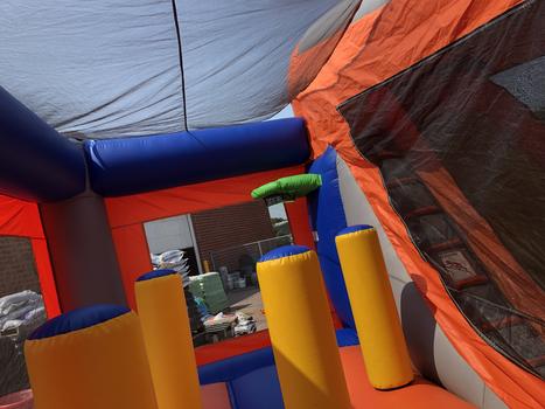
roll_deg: +13.6
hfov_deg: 63.5
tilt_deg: +4.0
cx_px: 272
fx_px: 441
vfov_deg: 49.7
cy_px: 204
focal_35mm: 28
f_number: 1.8
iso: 20
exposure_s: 1/615
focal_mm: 4
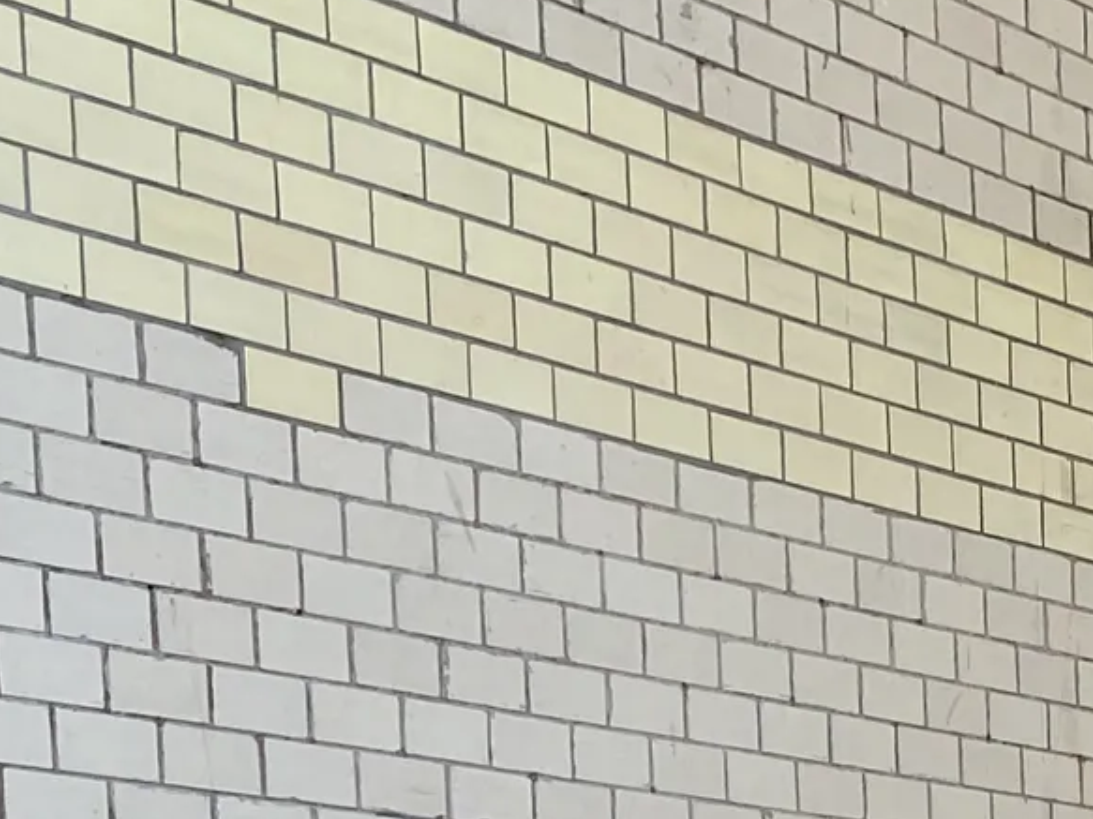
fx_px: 3378
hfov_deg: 15.6
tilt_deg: -4.3
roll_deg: +0.5
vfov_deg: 12.4
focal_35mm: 107
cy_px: 1569
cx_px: 1997
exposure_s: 1/122
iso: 32
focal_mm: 4.25
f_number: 1.8
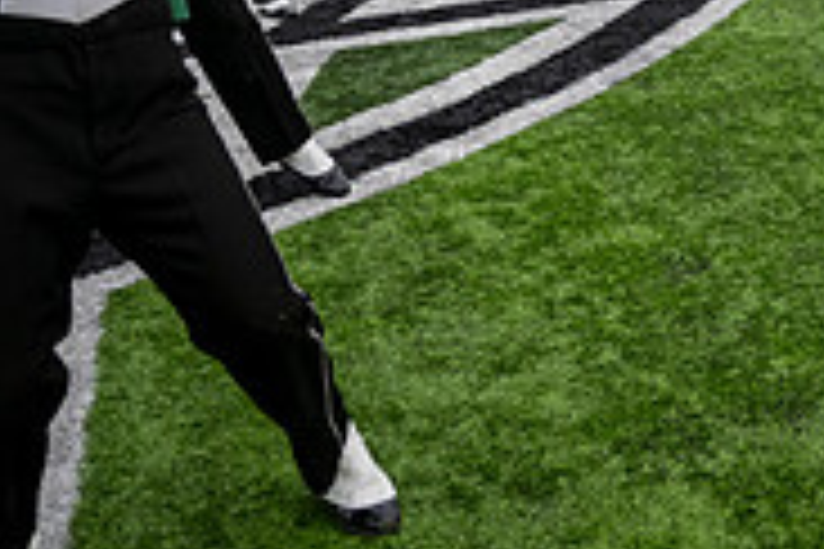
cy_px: -299
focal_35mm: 76
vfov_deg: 16.2
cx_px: 829
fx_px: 1739
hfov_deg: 25.3
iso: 200
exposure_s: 1/500
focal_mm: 24
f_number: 2.8
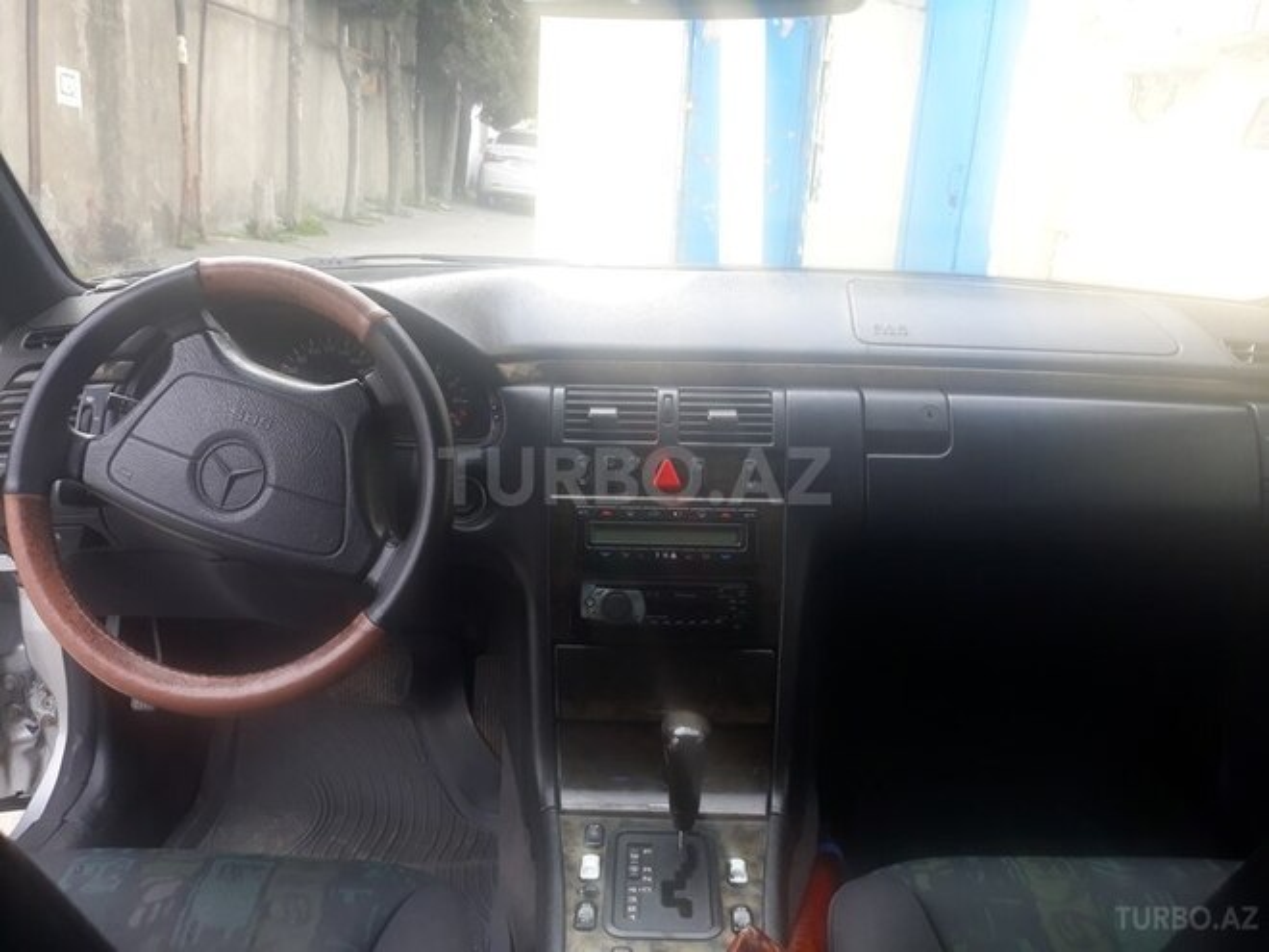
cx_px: 634
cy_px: 476
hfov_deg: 65.3
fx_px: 990
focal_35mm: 27
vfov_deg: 51.4
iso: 40
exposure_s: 1/131
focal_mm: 3.71
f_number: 1.7
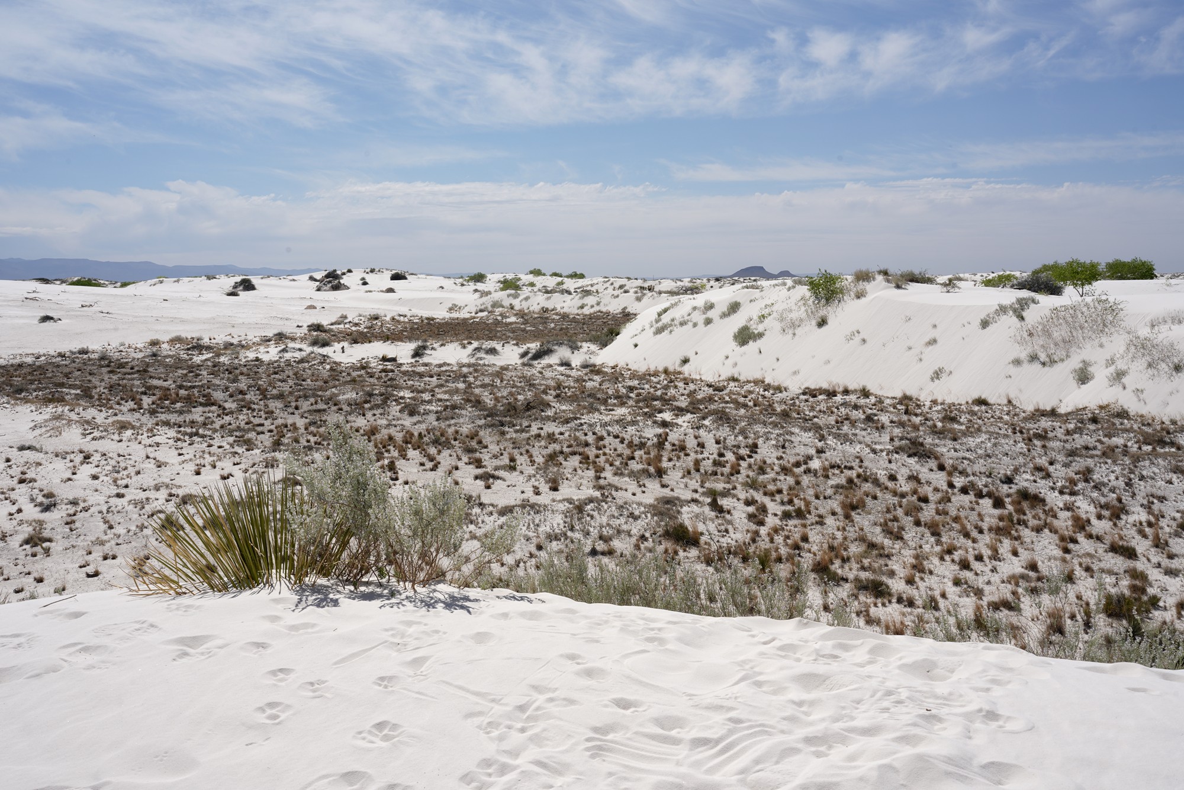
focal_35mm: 33
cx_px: 592
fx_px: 1085
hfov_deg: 57.2
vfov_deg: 40.0
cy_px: 395
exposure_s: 1/100
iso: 64
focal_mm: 33
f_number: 18
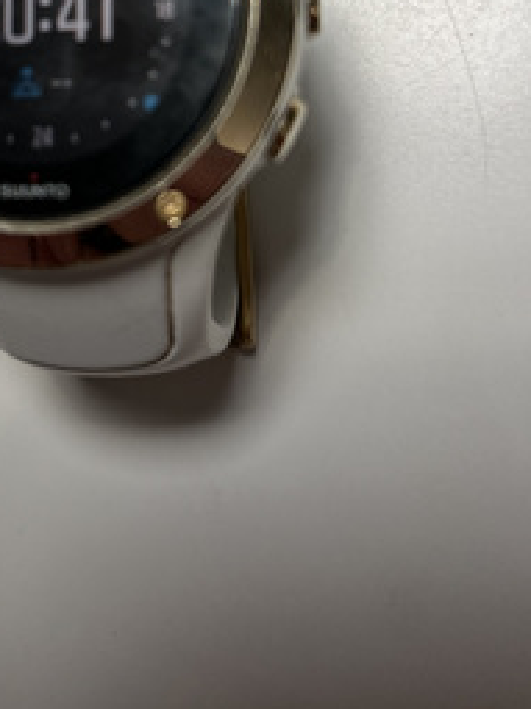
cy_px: 33
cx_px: 104
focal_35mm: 51
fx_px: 1044
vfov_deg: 34.7
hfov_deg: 27.9
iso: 64
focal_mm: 5.7
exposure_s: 1/100
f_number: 1.5
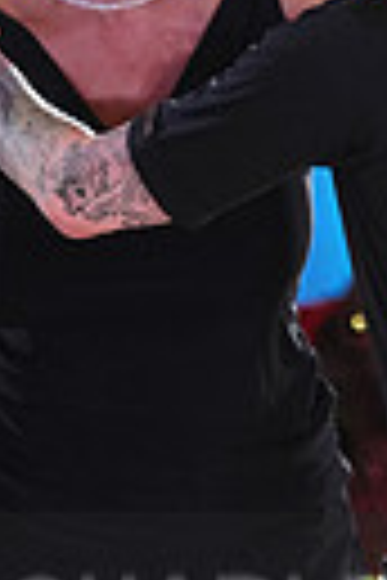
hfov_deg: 2.3
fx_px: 9787
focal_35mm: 607
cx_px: 286
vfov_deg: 3.4
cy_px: 665
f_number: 4
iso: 2000
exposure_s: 1/320
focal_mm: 135
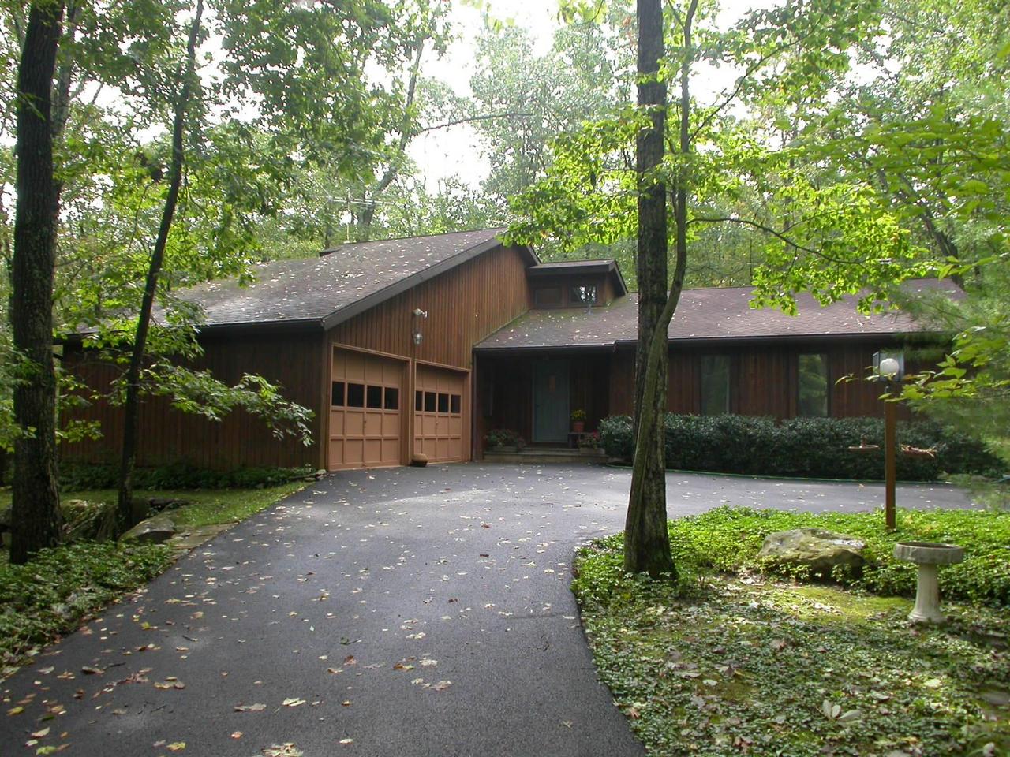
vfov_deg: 36.0
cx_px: 505
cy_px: 378
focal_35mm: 40
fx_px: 1167
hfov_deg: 46.8
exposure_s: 1/62.4
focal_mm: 8.4
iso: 100
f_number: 3.4
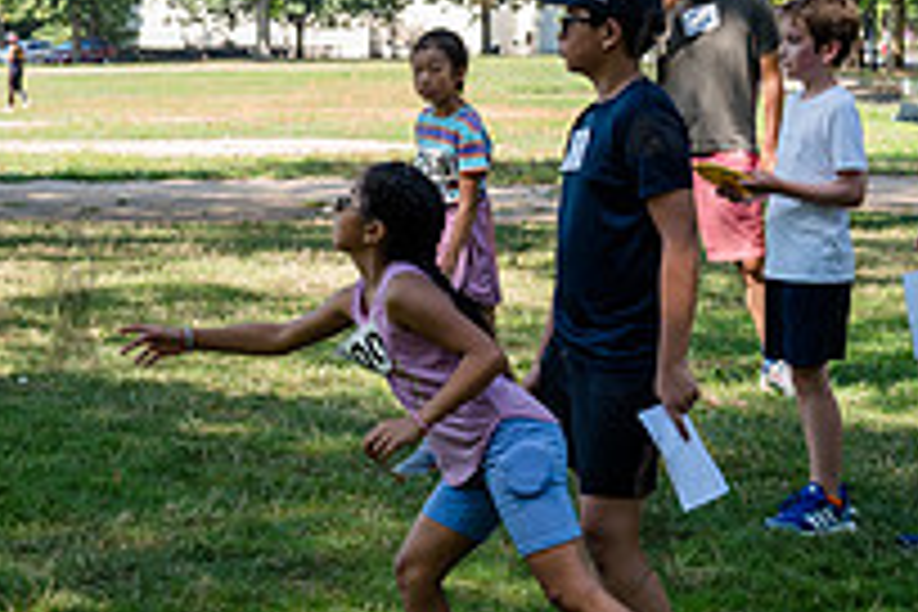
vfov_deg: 12.7
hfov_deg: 18.6
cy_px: 295
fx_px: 2754
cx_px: 72
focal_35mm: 108
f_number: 4.5
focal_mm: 38
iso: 200
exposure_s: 1/320
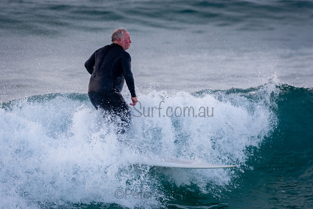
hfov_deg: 3.8
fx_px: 4696
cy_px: 104
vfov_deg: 2.5
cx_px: 156
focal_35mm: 540
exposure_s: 1/400
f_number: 5.6
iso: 400
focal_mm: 360
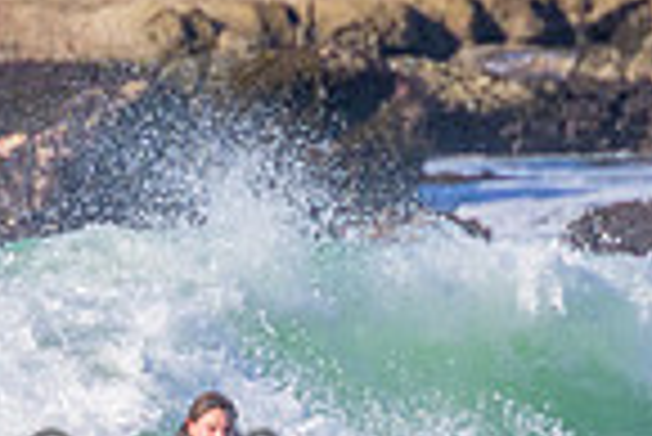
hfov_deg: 0.6
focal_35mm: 3198
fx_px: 57976
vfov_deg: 0.4
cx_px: 211
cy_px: 461
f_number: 11
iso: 1400
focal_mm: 800
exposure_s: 1/2000
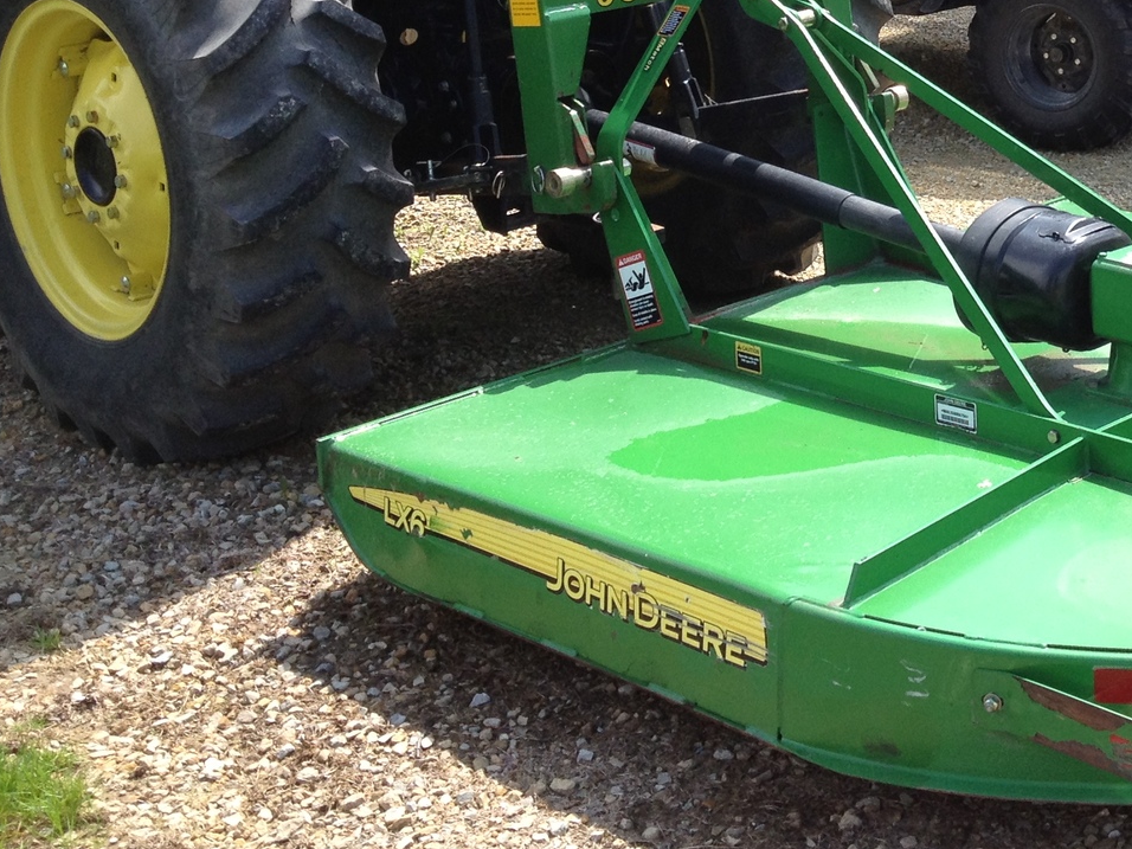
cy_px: 9
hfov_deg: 25.1
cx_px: 1044
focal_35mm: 75
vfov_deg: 19.1
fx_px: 2453
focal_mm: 4.28
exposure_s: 1/726
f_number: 2.4
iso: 50
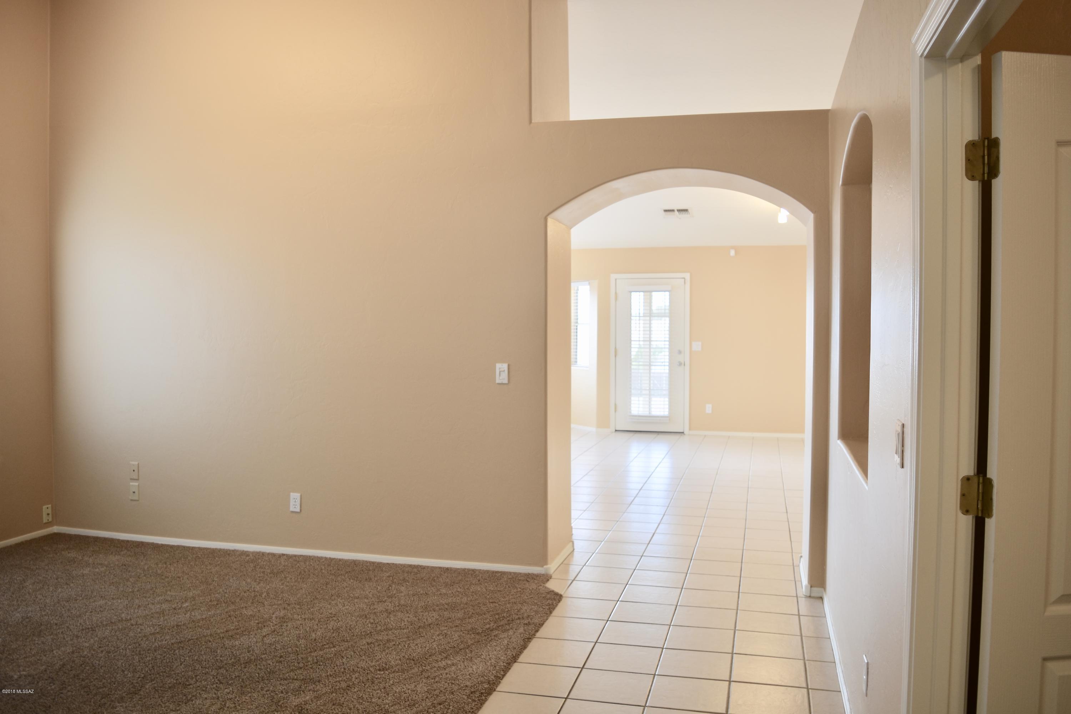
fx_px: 892
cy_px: 357
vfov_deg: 43.6
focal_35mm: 30
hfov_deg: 61.9
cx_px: 536
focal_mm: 20
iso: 100
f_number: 3.5
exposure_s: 1/25
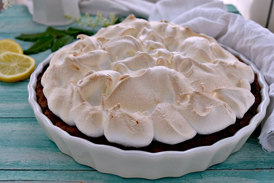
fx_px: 331
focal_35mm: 44
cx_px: 137
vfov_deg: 30.9
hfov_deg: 45.0
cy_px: 92
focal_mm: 29
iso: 100
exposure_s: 1/100
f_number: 5.6
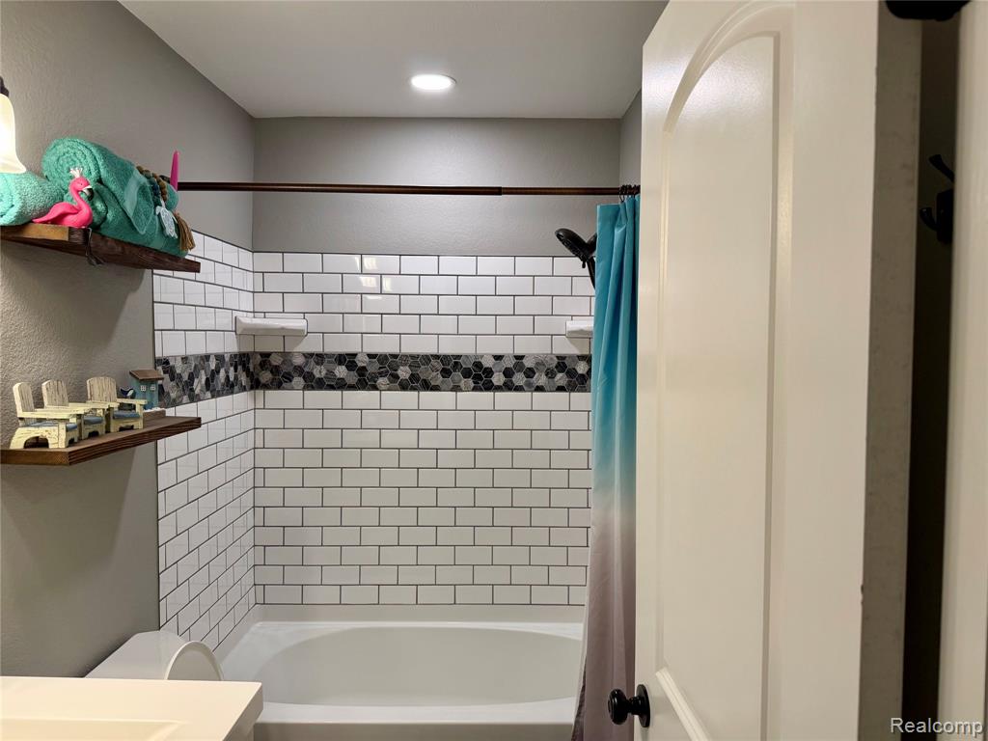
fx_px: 685
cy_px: 370
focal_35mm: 24
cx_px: 494
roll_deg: -0.7
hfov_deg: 71.6
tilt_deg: -3.1
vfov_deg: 56.8
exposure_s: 1/120
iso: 125
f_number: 1.78
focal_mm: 6.76
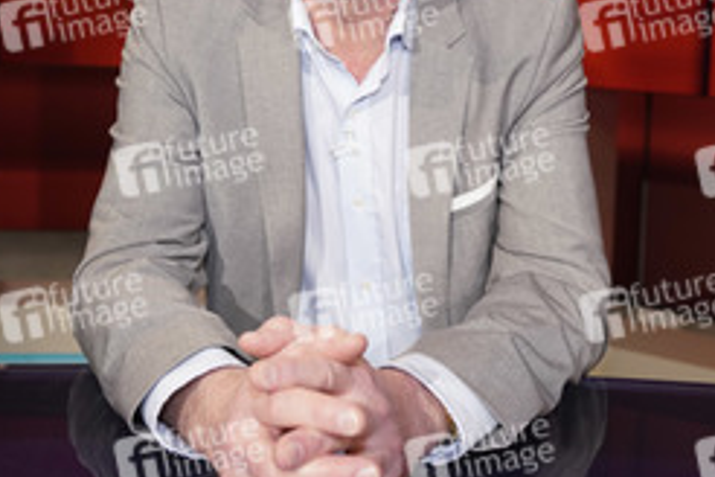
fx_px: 1092
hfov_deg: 36.2
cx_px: 403
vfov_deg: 24.2
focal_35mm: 55
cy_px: 90
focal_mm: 30
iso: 1600
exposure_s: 1/160
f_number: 4.5
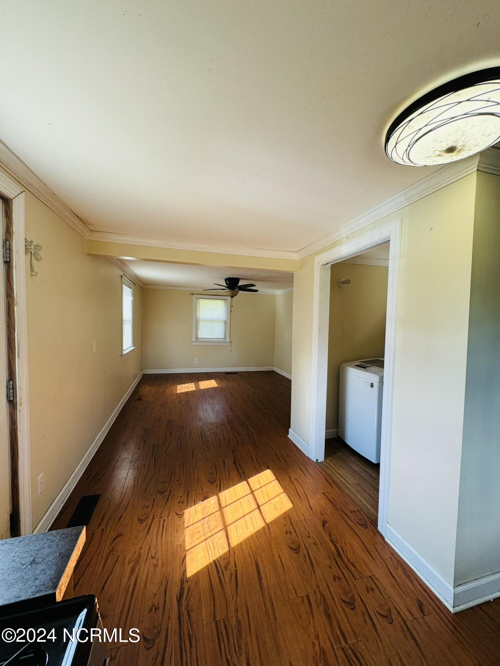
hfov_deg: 85.7
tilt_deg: -3.0
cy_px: 333
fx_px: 270
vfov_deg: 102.1
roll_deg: -0.9
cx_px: 250
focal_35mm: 14
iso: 80
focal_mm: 2.22
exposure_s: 1/120
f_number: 2.2
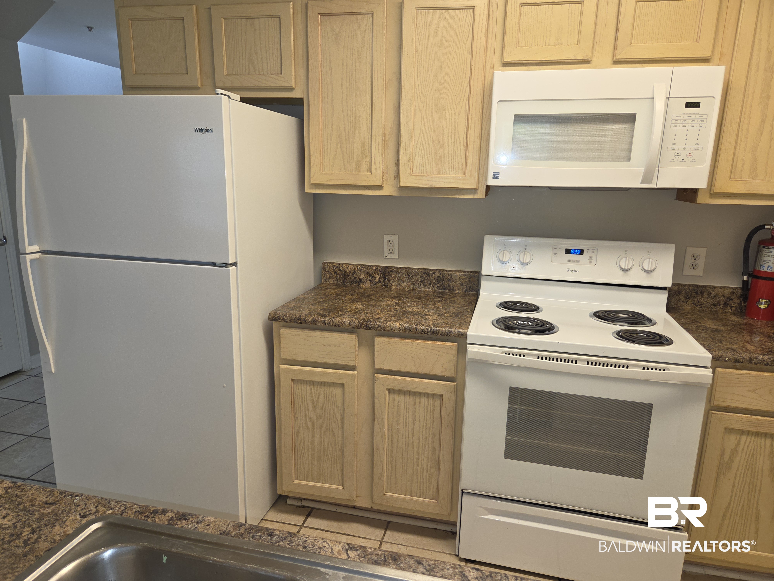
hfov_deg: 73.9
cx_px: 387
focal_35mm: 23
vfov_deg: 58.9
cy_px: 290
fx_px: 514
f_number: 1.8
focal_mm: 5.4
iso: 80
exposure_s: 1/60
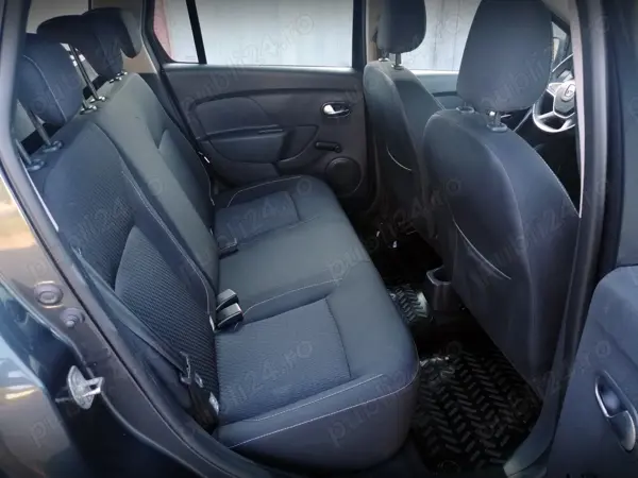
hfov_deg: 65.3
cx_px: 319
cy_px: 239
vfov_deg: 51.4
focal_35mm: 27
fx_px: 498
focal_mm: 3.95
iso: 160
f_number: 1.8
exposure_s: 1/50
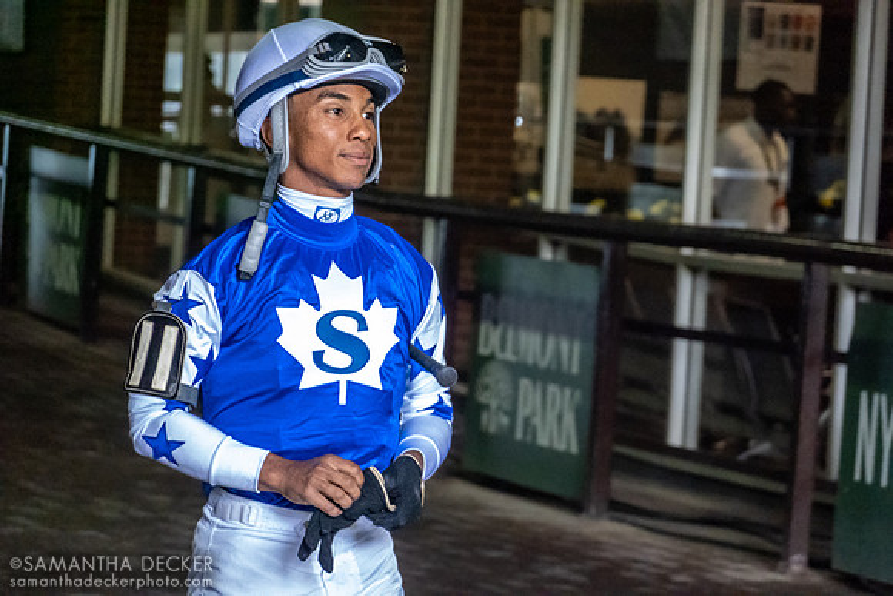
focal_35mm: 200
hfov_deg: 10.3
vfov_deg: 6.9
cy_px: 298
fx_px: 4962
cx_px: 446
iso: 4000
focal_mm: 72
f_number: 4.5
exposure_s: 1/200
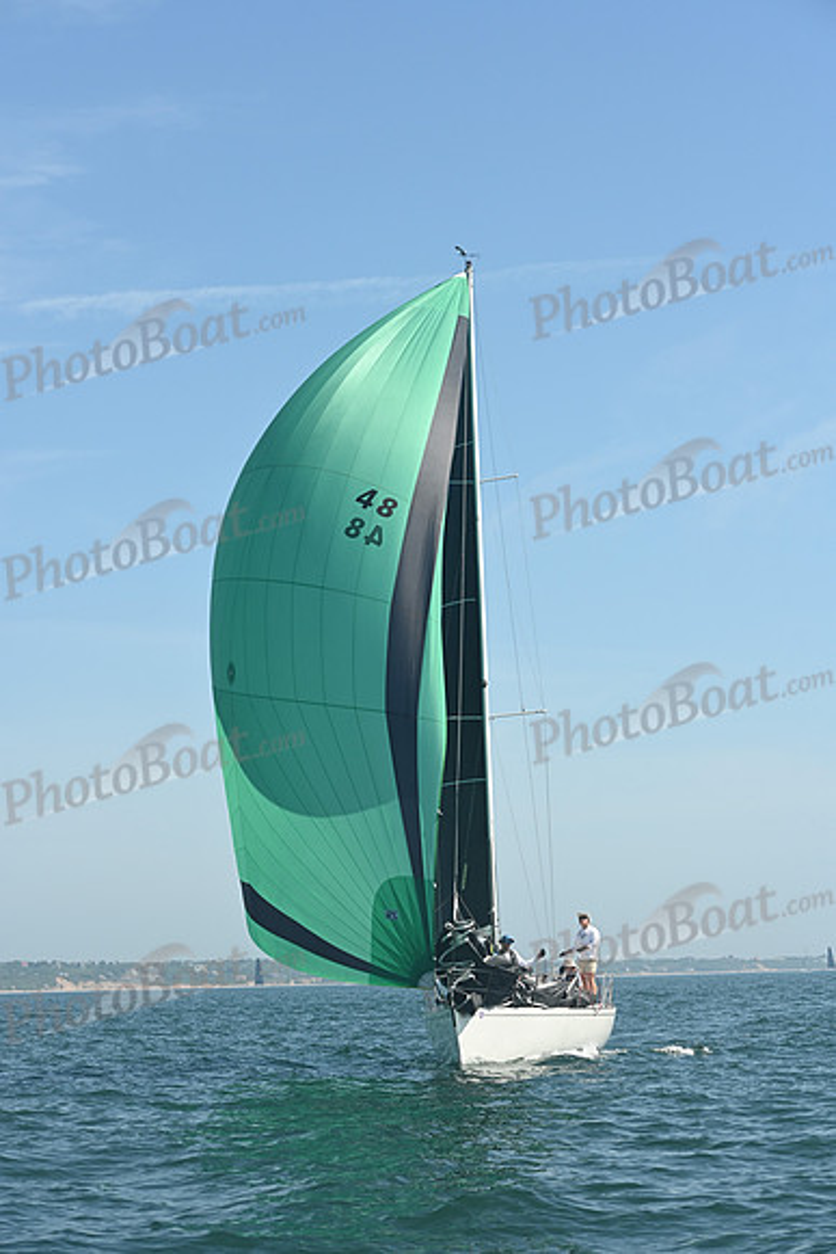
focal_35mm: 85
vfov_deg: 23.9
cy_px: 627
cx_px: 418
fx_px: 2959
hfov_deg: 16.1
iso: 320
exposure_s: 1/1000
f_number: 6.3
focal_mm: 85
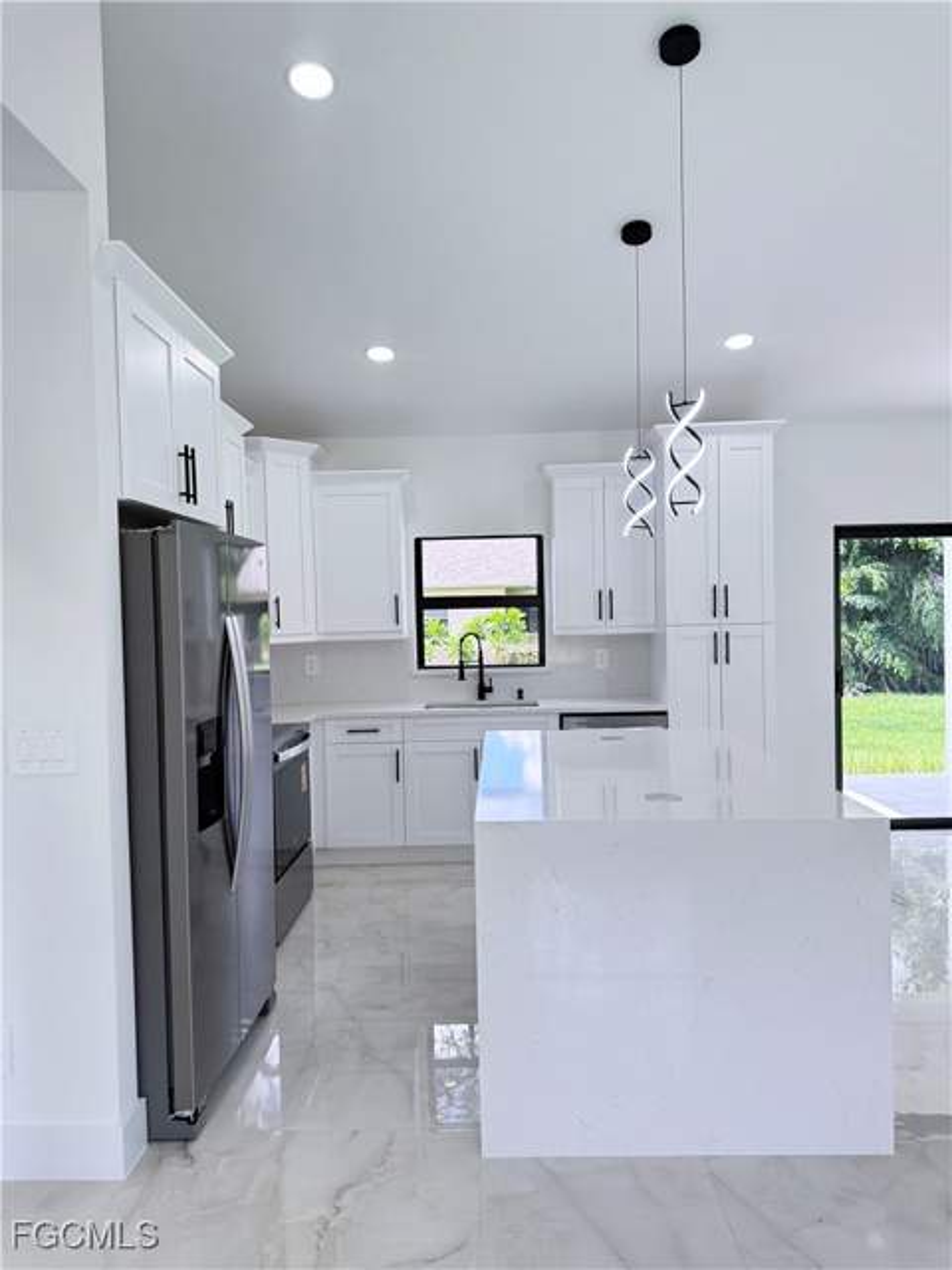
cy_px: 635
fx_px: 880
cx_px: 476
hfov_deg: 56.8
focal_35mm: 24
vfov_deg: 71.6
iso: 160
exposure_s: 1/233
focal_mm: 6.76
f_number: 1.78
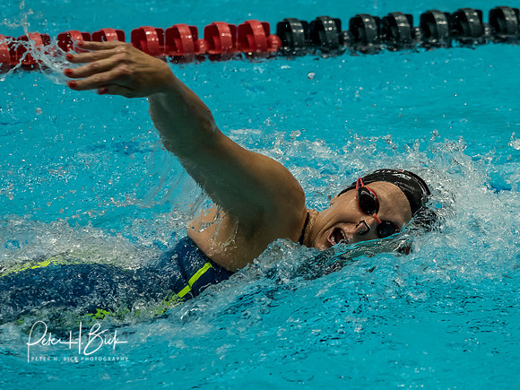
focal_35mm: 214
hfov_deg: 9.2
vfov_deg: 6.9
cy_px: 214
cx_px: 371
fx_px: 3214
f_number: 2.8
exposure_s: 1/1000
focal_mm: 75
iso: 1600
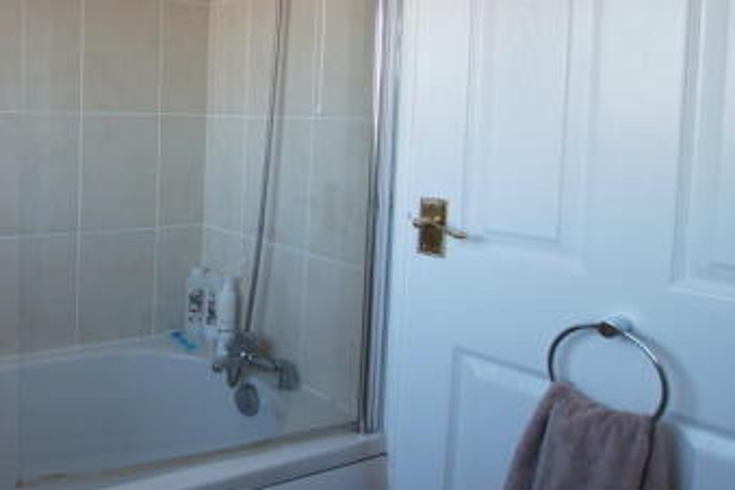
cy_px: 144
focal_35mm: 29
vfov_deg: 44.0
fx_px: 592
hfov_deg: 54.9
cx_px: 67
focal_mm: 10
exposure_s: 1/60
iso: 250
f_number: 4
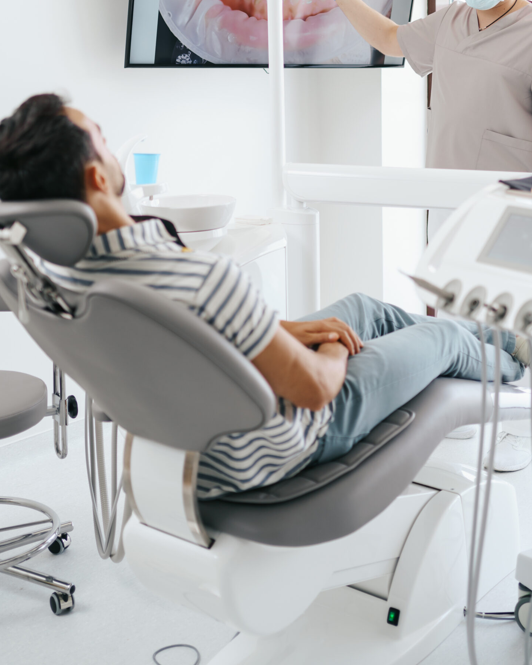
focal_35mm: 47
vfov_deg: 39.0
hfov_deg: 32.0
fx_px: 925
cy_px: 216
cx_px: 301
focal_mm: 35
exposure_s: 1/125
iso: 100
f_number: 2
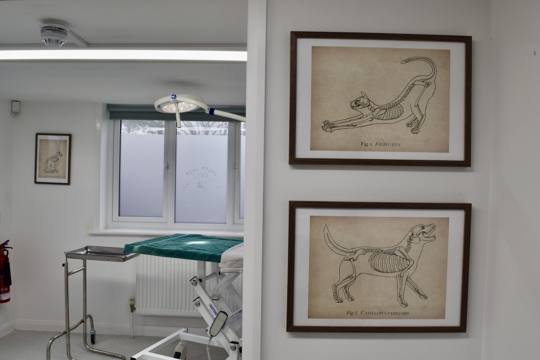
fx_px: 450
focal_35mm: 30
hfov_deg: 61.9
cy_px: 180
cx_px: 270
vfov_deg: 43.6
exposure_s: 1/30
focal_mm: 20
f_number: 11
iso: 100
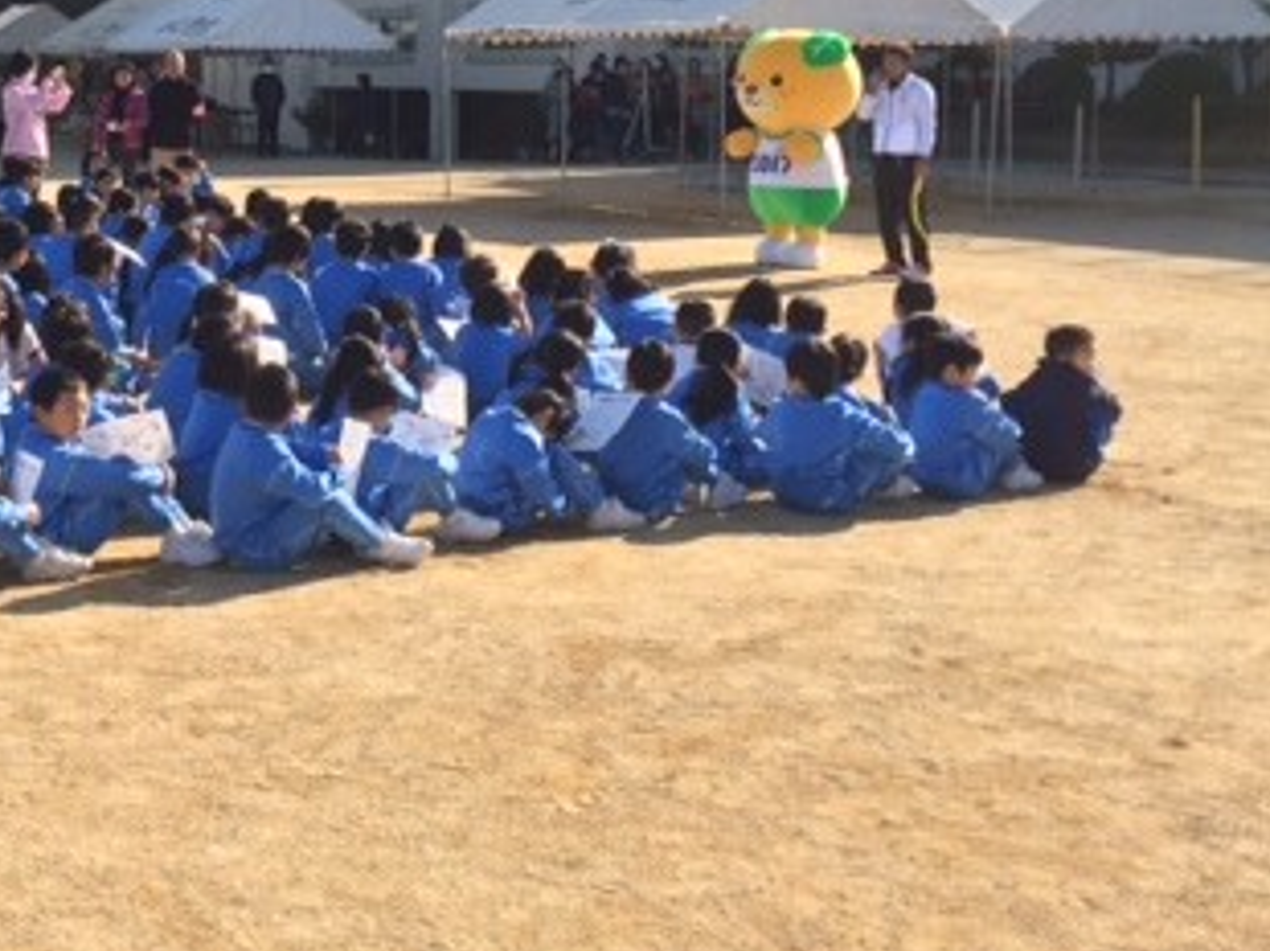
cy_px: 160
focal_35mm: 62
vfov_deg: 23.2
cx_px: 160
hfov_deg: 30.1
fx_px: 2273
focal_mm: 4.12
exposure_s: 1/1709
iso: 32
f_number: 2.2
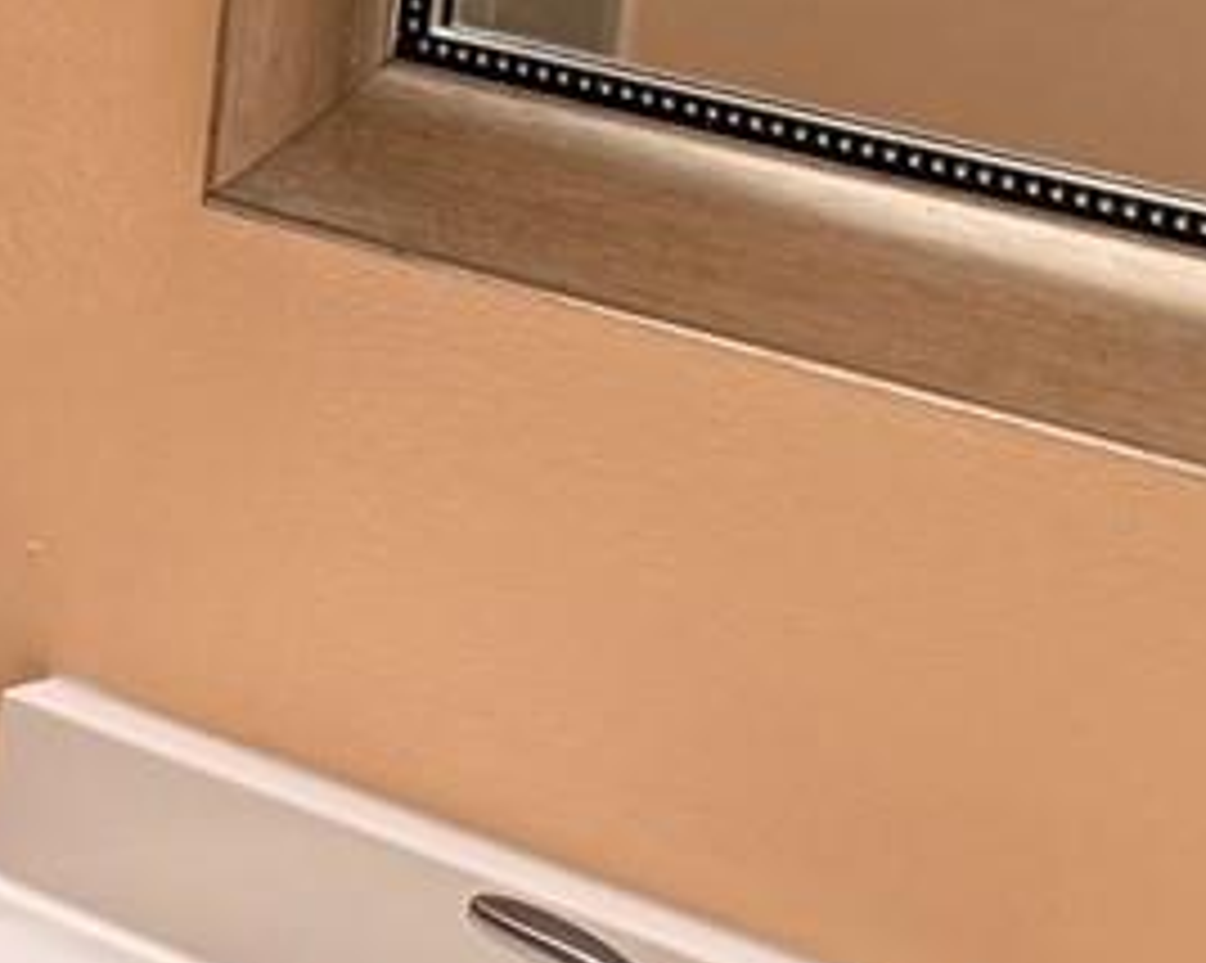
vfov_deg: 10.9
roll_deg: -0.7
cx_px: -1917
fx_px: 4993
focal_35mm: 140
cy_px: -9
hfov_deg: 11.0
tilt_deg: -12.1
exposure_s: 1/120
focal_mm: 6.76
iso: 200
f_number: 1.78
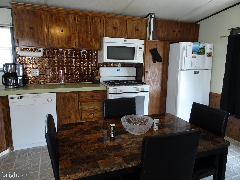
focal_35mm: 24
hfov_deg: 71.6
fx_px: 166
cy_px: 90
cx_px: 120
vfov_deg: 56.8
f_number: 3.5
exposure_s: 1/30
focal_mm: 4.1
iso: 320
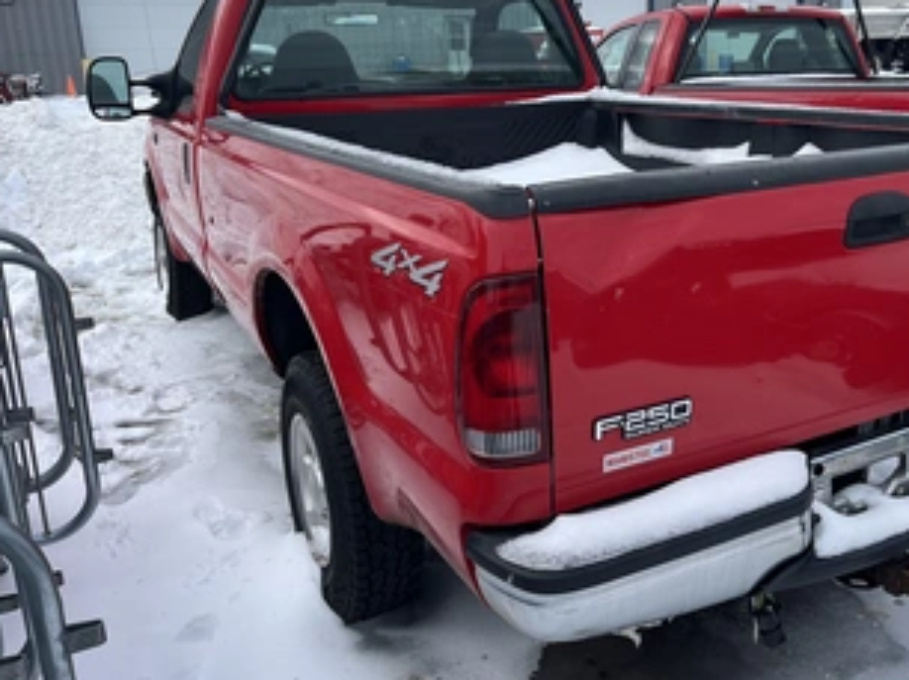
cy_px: 261
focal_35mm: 34
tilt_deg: -13.5
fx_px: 892
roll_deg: +1.3
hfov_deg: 53.3
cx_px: 573
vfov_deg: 41.5
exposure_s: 1/1355
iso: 50
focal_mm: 5.1
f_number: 1.6
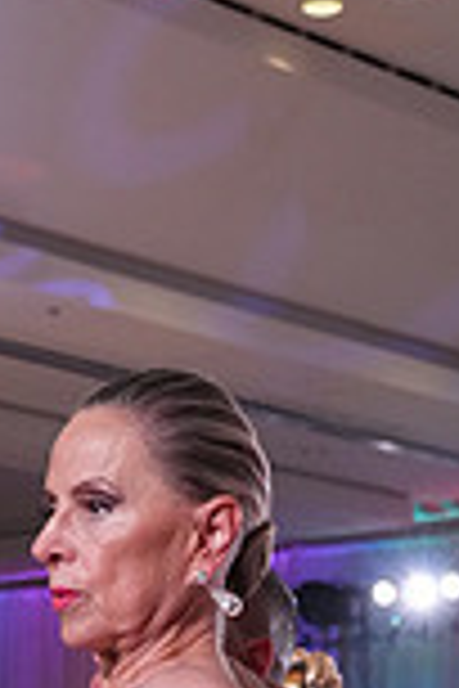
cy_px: 1169
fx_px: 2543
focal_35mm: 133
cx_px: 61
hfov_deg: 10.3
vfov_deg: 14.0
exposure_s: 1/500
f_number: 4
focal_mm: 35
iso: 2500
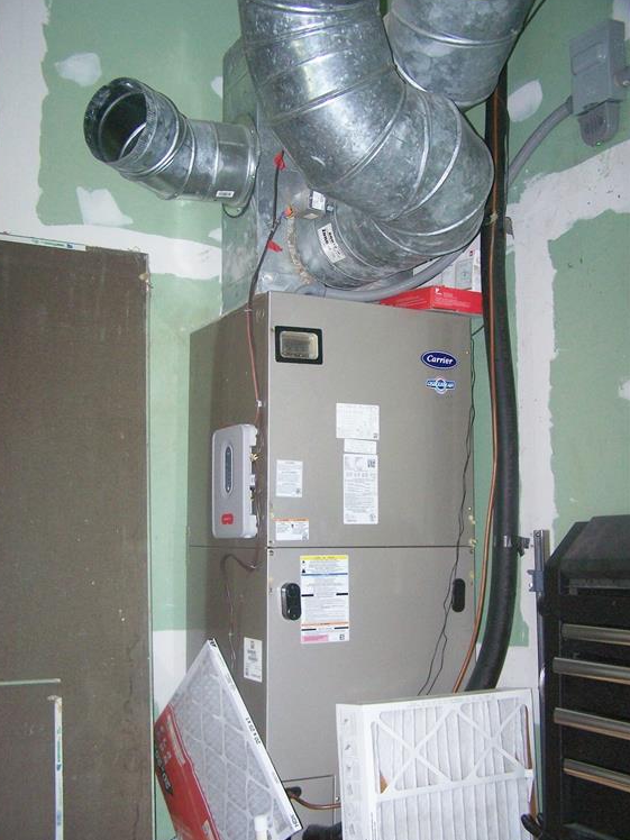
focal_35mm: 39
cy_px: 417
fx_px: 946
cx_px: 309
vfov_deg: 47.9
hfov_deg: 36.8
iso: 160
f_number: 2.8
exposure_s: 1/60
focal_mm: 6.3
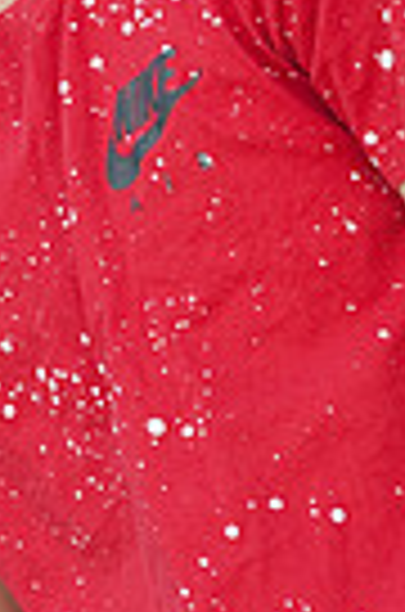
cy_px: 50
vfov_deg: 3.1
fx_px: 11211
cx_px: 47
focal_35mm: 661
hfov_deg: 2.1
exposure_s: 1/250
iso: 320
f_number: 5.6
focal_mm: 200
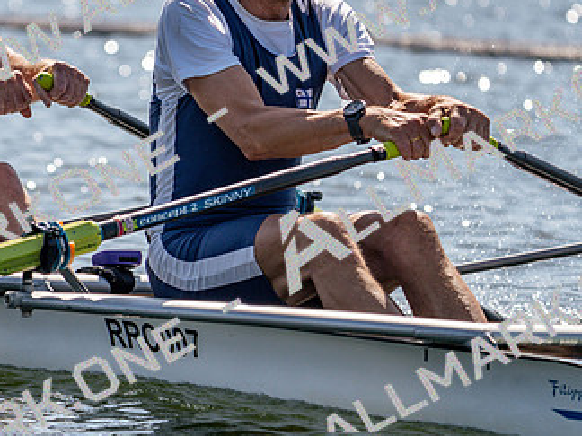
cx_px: 126
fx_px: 7230
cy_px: 125
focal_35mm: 430
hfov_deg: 4.6
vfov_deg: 3.5
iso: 250
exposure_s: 1/2000
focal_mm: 250
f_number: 5.6
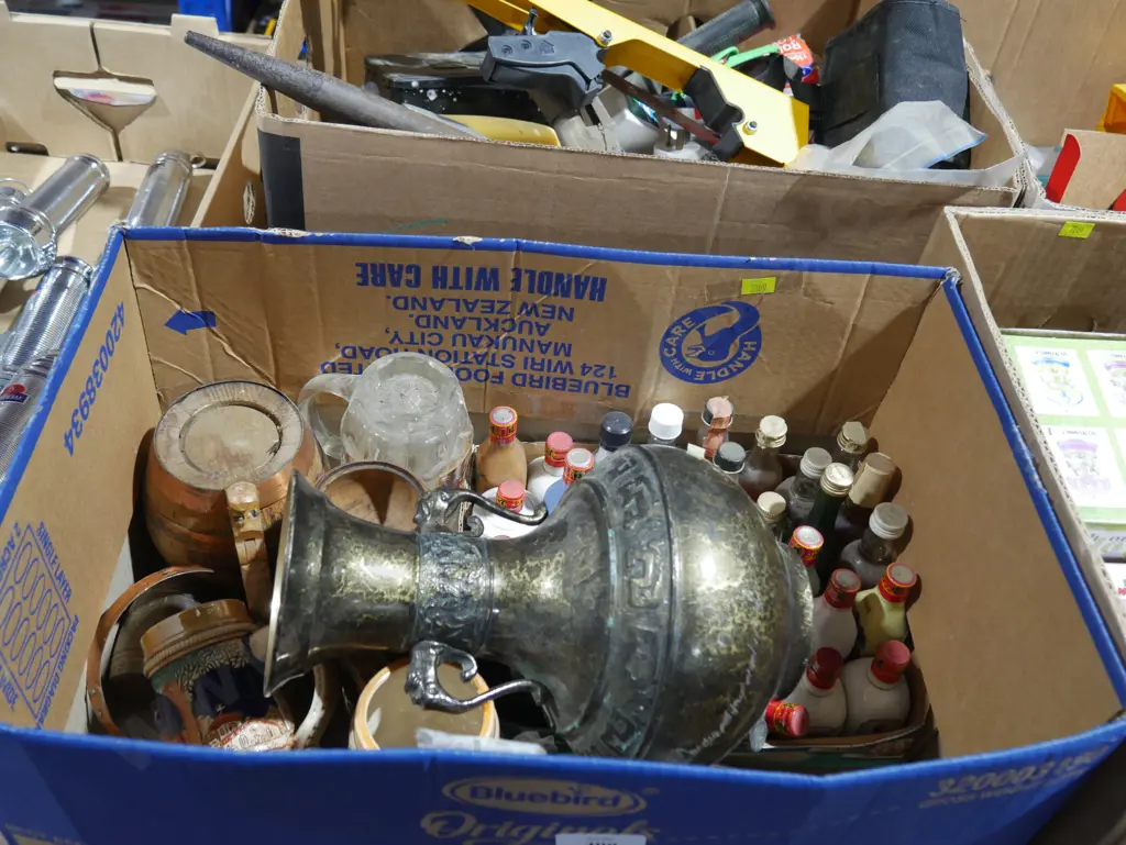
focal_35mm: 34
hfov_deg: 53.9
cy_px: 422
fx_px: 1106
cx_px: 563
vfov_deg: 41.8
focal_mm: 17
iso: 800
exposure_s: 1/60
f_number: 4
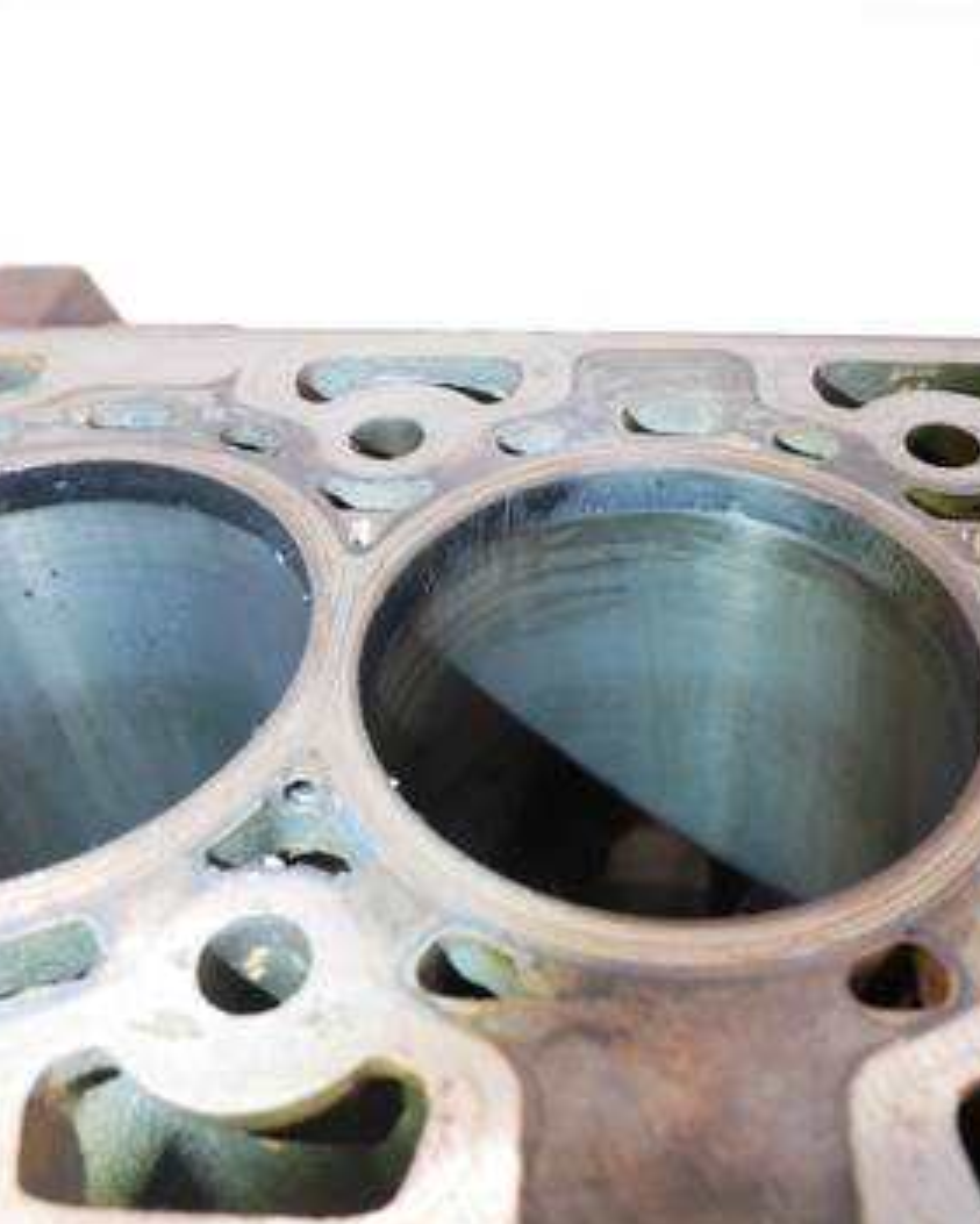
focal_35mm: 32
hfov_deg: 45.6
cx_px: 582
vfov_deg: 55.6
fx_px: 1160
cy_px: 610
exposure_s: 1/60
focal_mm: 12
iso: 1600
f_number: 3.5
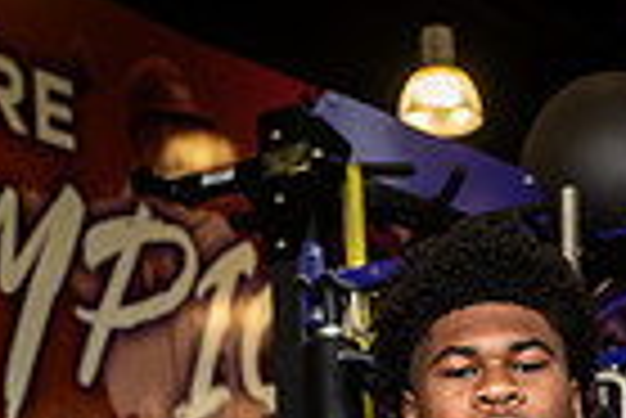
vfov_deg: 8.2
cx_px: 500
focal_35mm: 155
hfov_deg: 13.2
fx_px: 2698
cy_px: 962
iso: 500
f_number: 5.6
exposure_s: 1/250
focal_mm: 48
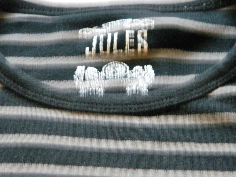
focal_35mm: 177
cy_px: 88
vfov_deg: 8.4
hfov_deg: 11.2
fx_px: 1207
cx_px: 118
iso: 800
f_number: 5.1
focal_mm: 31.8
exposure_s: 1/8
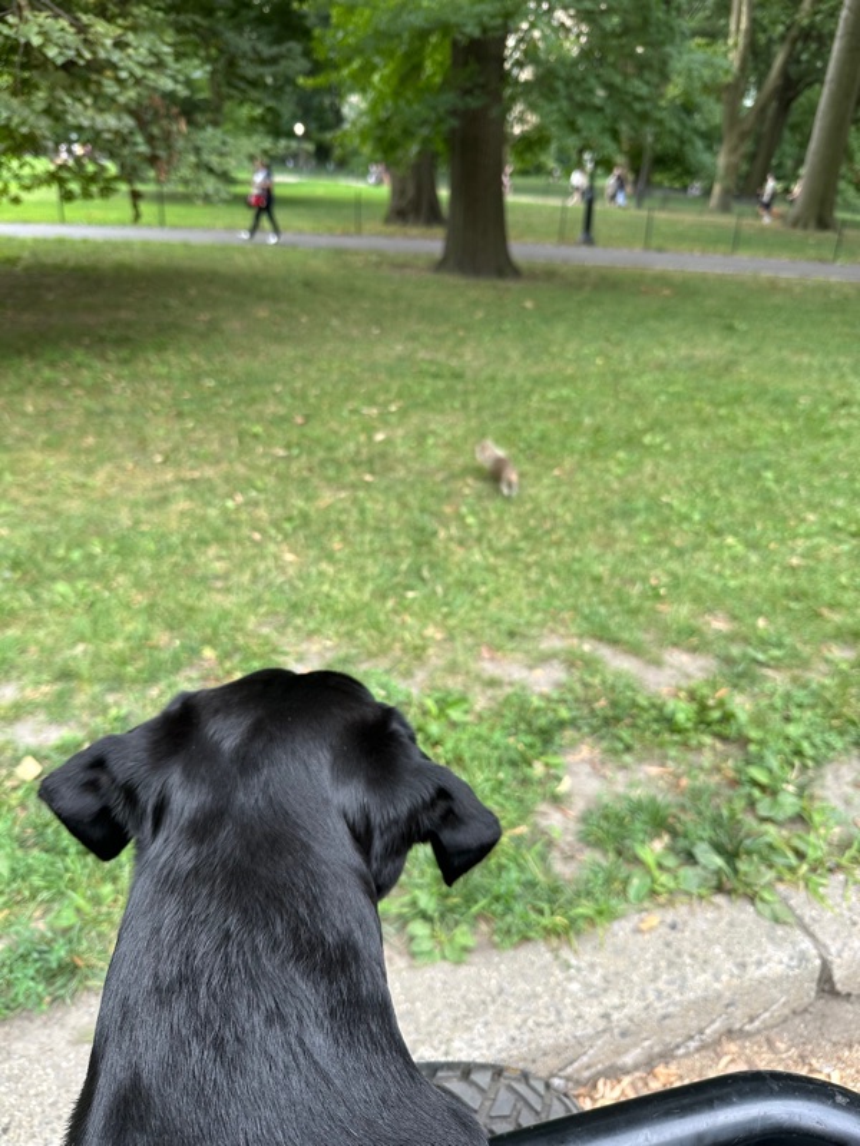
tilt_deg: -24.6
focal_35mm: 24
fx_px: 795
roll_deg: -4.7
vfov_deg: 71.6
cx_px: 430
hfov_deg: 56.8
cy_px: 573
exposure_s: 1/225
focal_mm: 6.86
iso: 64
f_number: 1.78
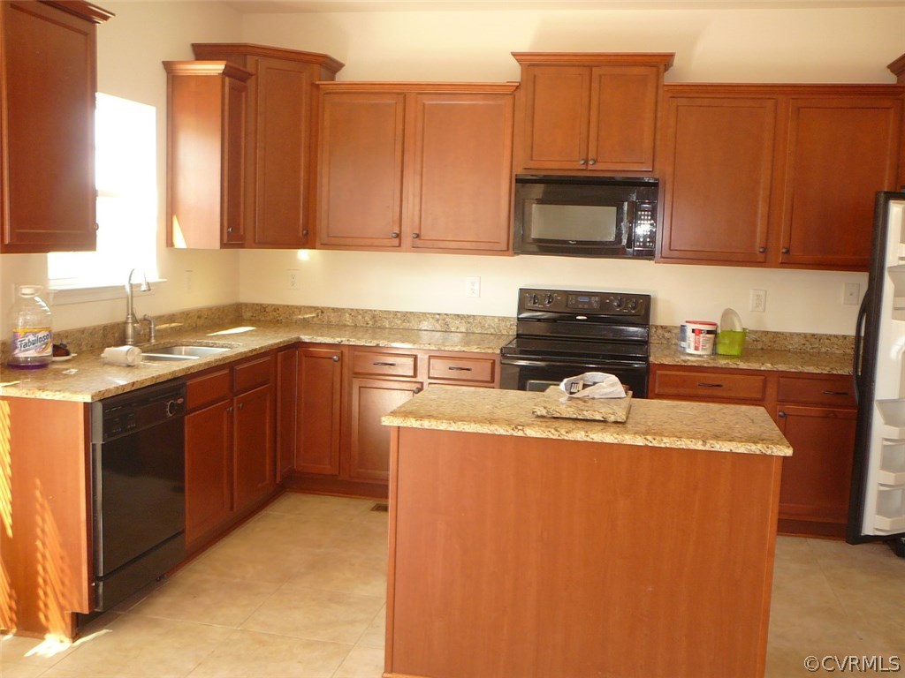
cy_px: 339
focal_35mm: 35
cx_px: 452
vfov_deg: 40.7
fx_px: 915
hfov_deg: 52.6
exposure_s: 1/10
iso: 100
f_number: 2.8
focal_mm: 5.2
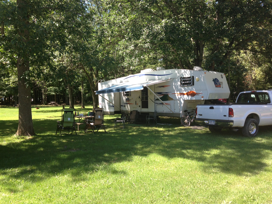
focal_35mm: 33
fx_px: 259
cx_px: 136
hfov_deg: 55.4
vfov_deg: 42.9
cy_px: 102
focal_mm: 4.13
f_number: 2.4
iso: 50
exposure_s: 1/285
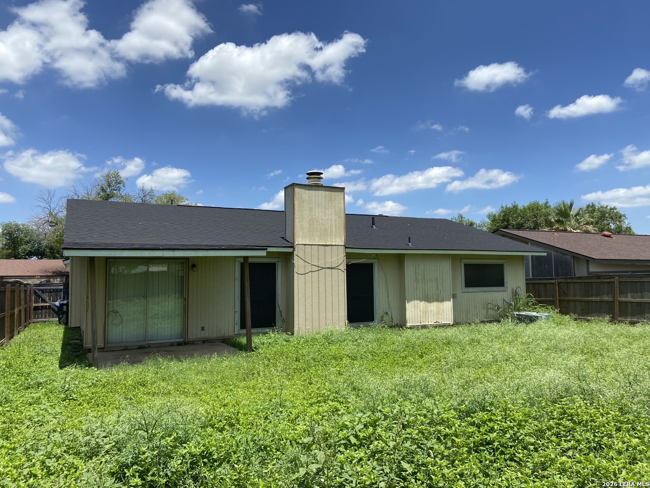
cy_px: 244
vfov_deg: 53.1
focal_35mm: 26
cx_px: 325
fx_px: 488
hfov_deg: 67.3
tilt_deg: +2.6
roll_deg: +0.6
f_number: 1.8
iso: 32
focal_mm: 4.25
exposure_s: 1/2890
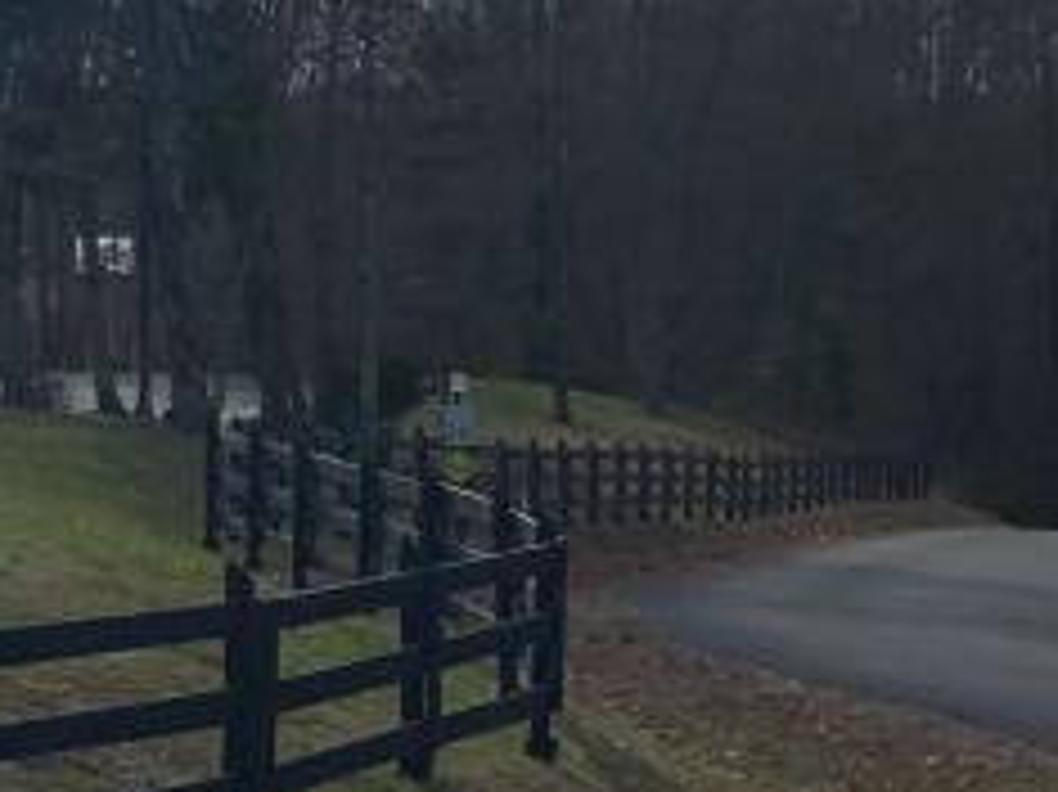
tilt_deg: -0.8
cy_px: 248
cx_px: -729
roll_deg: -0.3
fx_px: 3727
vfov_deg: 12.1
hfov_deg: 14.5
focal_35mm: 122
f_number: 1.8
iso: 25
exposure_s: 1/4808
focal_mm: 4
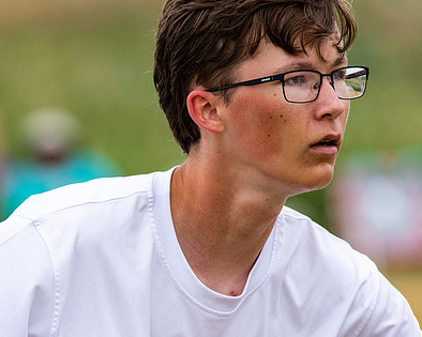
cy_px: 162
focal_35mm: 752
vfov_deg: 2.1
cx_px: 202
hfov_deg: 2.6
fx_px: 9390
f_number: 5.6
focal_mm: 300
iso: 800
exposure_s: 1/3200
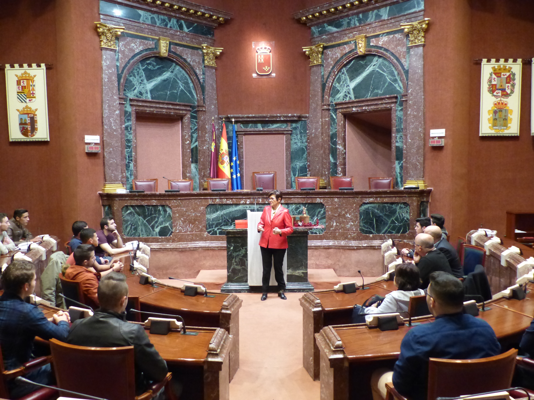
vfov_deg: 46.8
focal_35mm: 30
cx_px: 267
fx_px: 463
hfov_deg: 60.0
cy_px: 200
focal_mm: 5.4
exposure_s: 1/30
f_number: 2.8
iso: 800
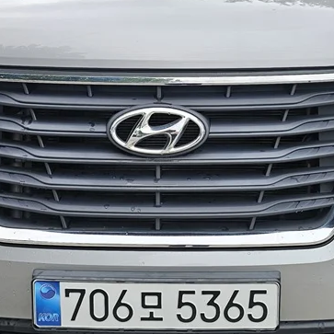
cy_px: 97
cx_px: 179
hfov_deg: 30.5
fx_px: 611
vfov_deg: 30.2
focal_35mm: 56
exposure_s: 1/180
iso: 12
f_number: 1.7
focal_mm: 6.3
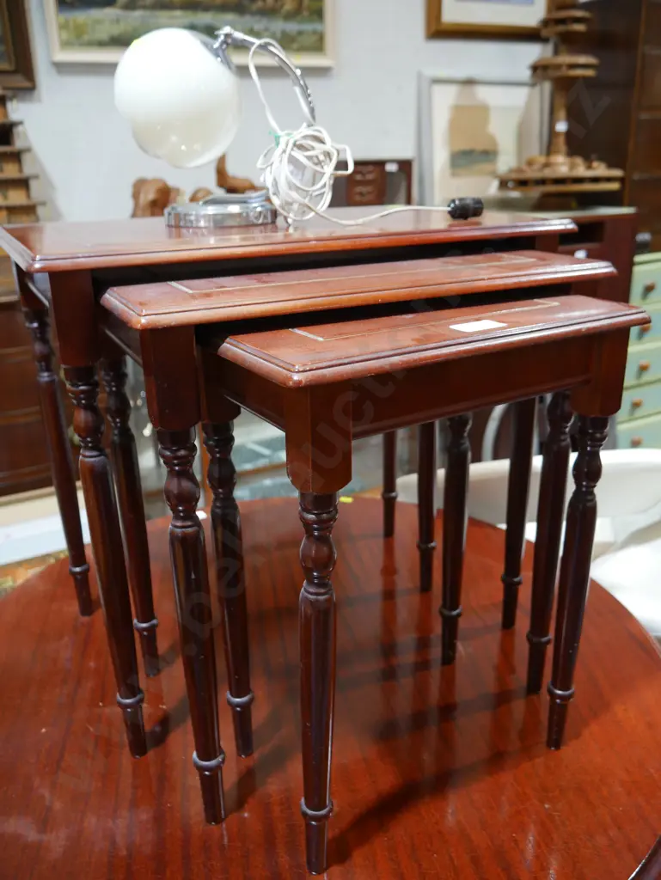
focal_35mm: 28
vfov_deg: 63.4
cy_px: 440
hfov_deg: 49.8
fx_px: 712
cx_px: 330
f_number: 3.5
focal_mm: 14
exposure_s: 1/60
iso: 640
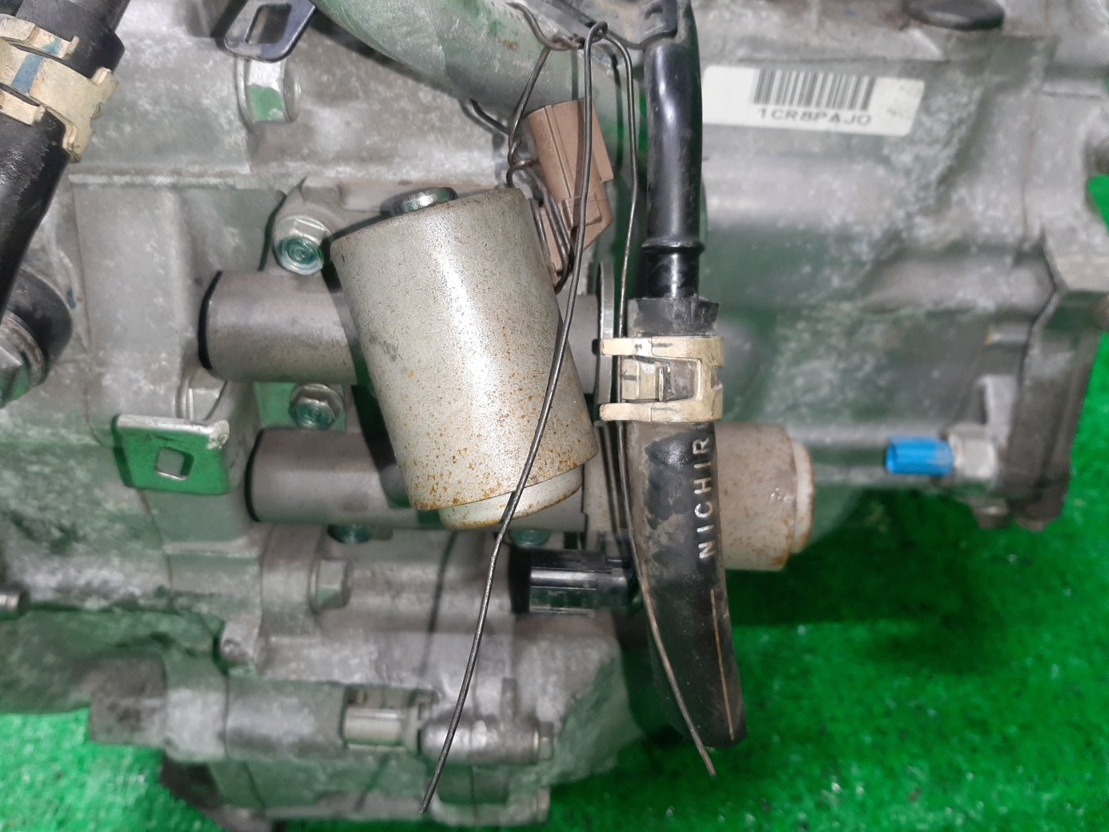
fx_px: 865
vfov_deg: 51.3
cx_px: 548
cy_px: 421
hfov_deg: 65.3
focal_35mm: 27
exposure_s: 1/50
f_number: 1.7
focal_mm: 3.93
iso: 126
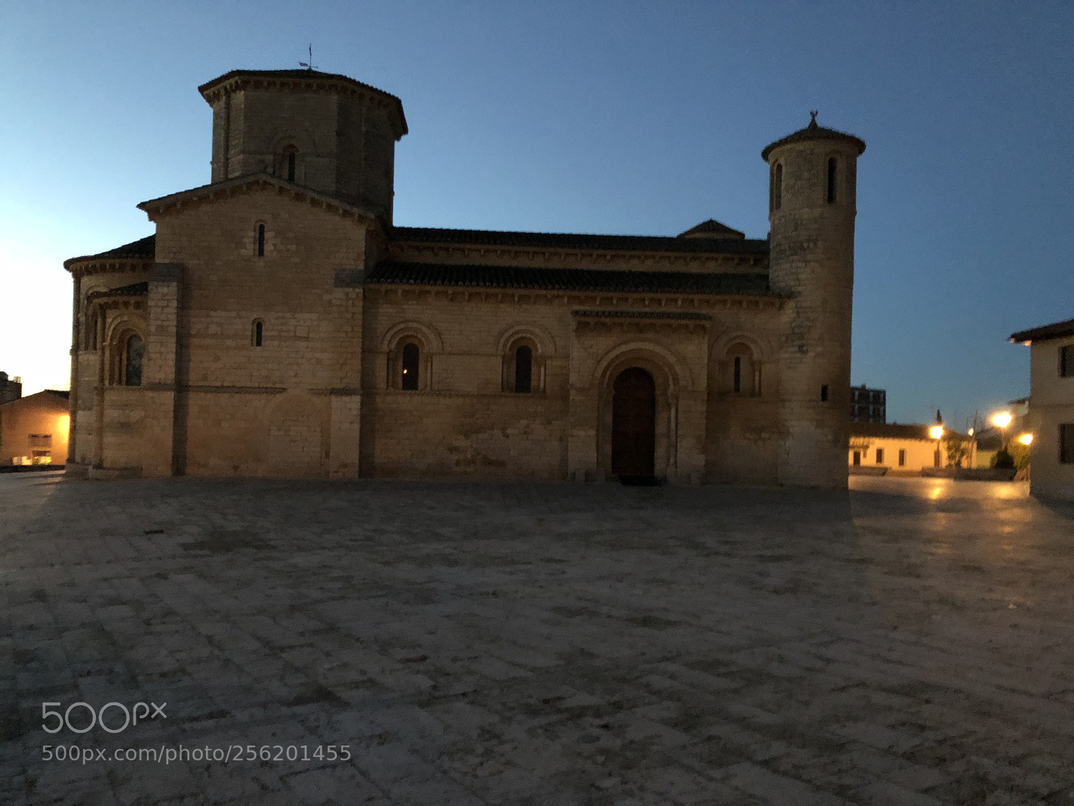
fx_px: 869
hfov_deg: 63.4
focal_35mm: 28
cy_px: 403
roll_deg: -0.8
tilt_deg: -0.6
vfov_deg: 49.7
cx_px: 537
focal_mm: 4
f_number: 1.8
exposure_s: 1/4
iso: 125
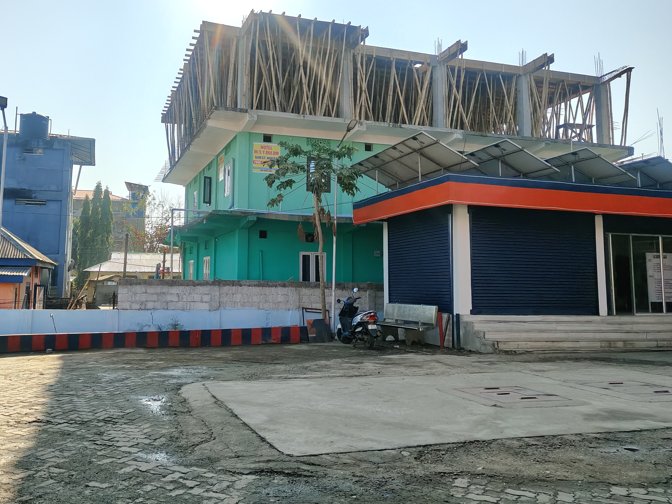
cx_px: 260
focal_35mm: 30
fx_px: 582
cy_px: 215
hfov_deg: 59.3
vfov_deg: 46.7
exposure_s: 1/2469
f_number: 1.8
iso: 50
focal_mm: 5.59
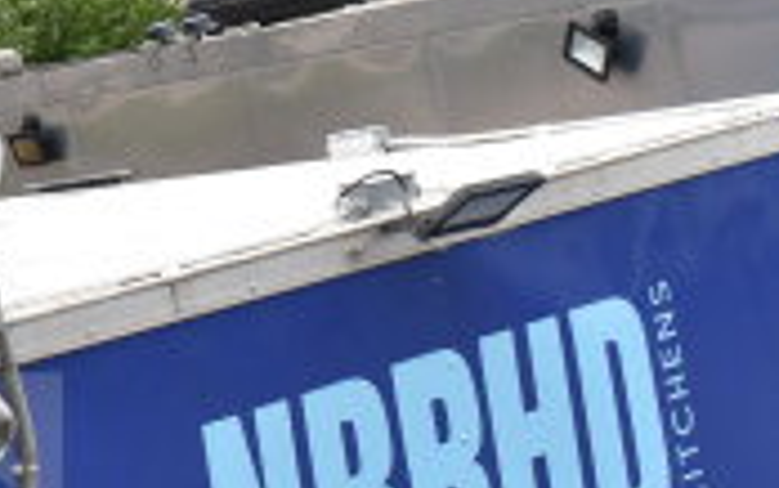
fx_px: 3310
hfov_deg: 12.6
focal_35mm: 156
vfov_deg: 8.4
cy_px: 231
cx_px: -443
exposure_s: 1/200
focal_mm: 29
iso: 200
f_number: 7.1
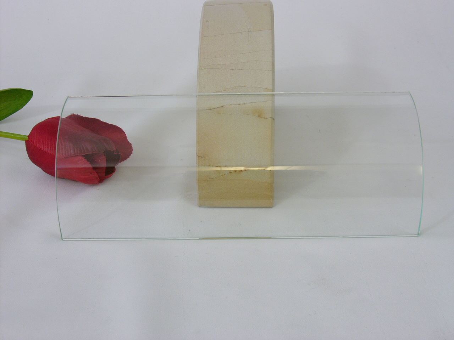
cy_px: 170
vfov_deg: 24.4
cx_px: 227
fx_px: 787
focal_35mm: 60
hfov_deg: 32.2
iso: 100
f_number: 8
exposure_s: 1/3.2
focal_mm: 15.2
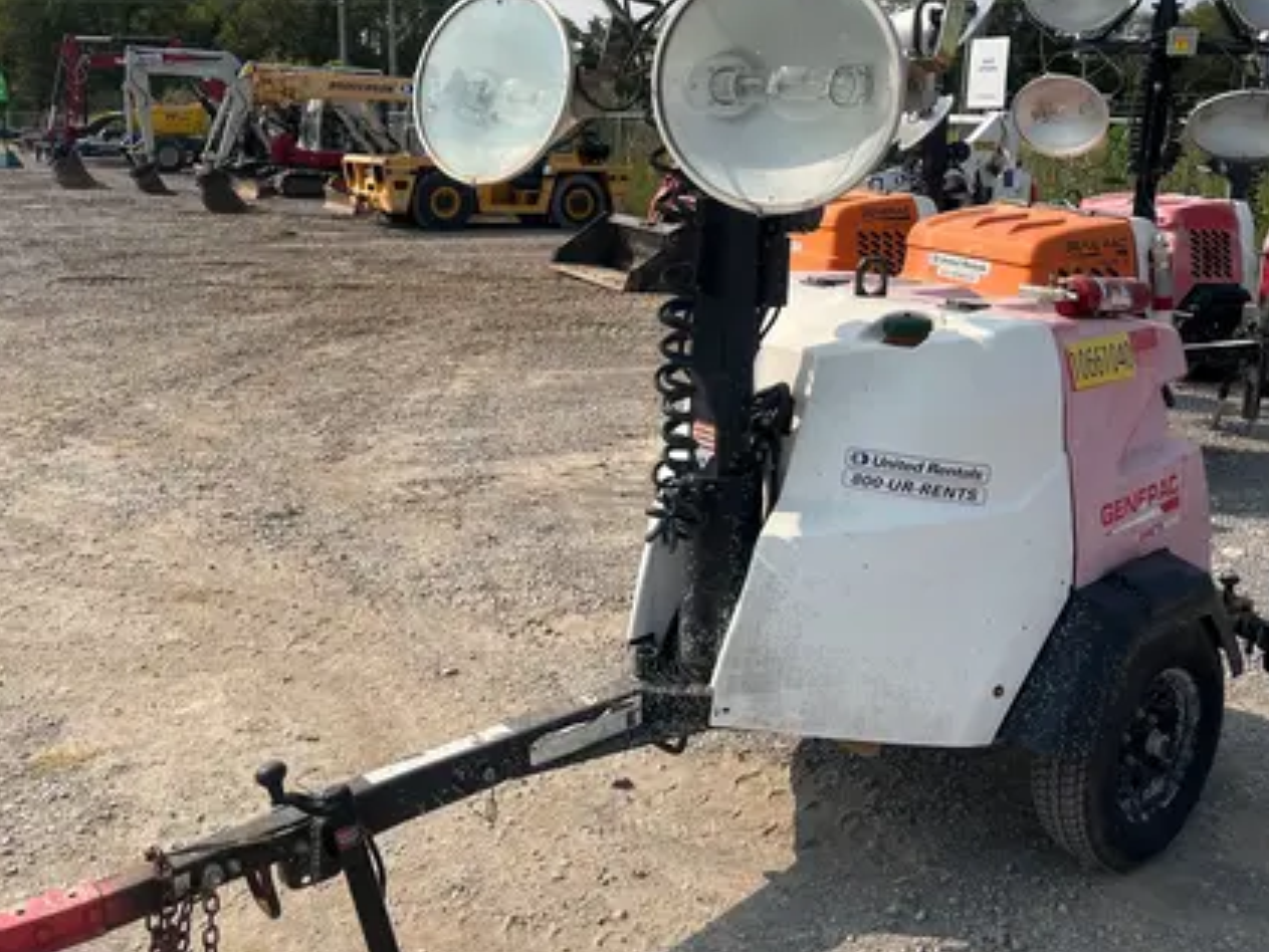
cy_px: 339
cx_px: 630
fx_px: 1247
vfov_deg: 41.4
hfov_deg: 53.9
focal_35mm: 34
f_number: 1.6
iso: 50
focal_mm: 5.1
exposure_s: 1/3745
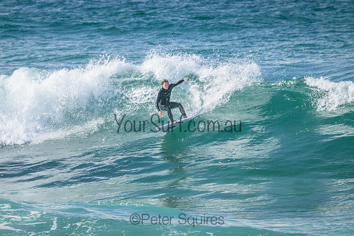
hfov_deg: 2.6
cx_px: 177
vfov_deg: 1.7
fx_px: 7868
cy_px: 118
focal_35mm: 800
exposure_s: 1/1600
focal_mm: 800
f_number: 11
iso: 3200
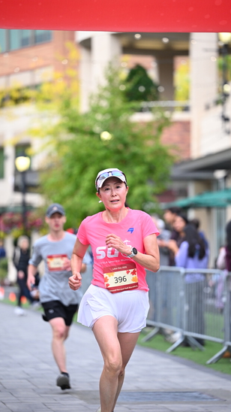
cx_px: 123
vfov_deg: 15.1
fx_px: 1547
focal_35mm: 142
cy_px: 206
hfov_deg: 8.5
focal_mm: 135
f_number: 2.8
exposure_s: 1/1600
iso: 1000
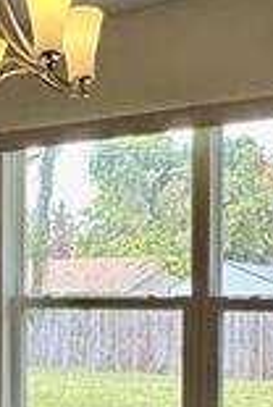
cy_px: 331
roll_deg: +0.0
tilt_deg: -1.9
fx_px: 849
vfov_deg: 26.4
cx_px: -34
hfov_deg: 17.6
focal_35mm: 75
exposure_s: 1/120
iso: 64
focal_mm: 2.22
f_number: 2.2
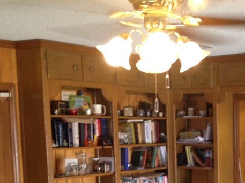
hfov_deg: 25.1
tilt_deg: -8.1
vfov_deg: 19.3
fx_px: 523
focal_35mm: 74
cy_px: 184
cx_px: 243
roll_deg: +0.4
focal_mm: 4.12
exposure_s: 1/20
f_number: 2.4
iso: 100
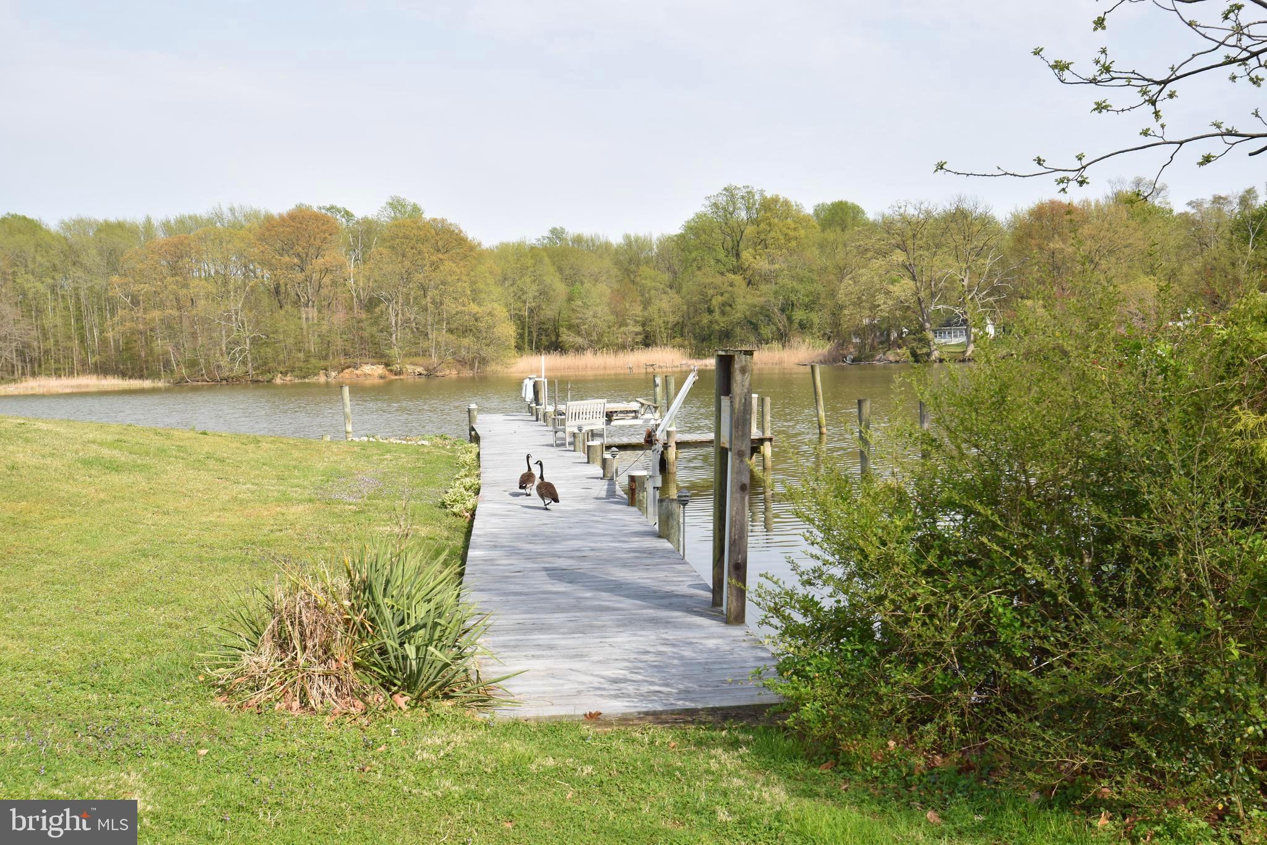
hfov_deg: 53.1
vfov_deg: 36.9
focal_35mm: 36
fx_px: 1267
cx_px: 634
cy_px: 422
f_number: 7.1
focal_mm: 24
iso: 100
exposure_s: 1/200
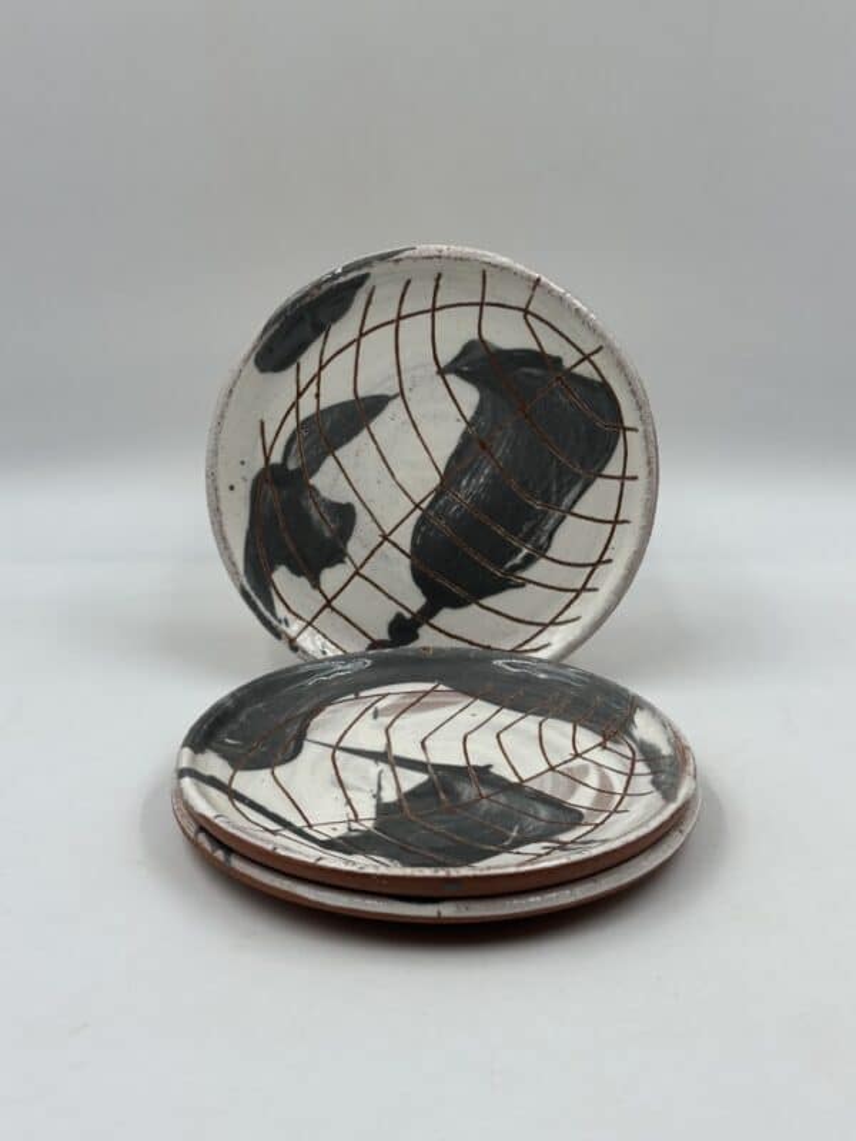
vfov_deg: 39.7
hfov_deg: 30.3
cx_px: 428
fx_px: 1583
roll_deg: -1.6
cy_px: 570
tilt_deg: -21.5
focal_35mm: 48
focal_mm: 6.86
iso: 64
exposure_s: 1/612
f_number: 1.78
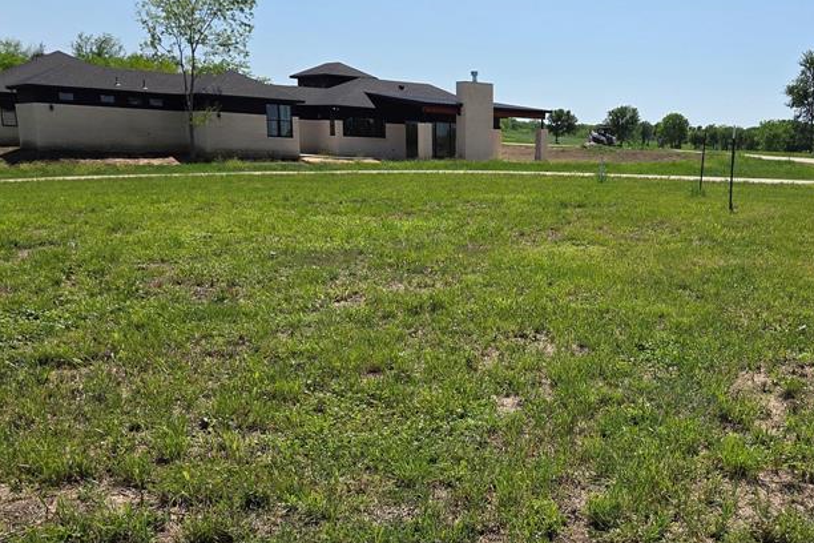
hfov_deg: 47.6
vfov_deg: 32.9
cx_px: 552
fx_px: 904
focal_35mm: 40
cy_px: 394
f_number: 1.8
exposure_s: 1/7891
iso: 80
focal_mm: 5.4
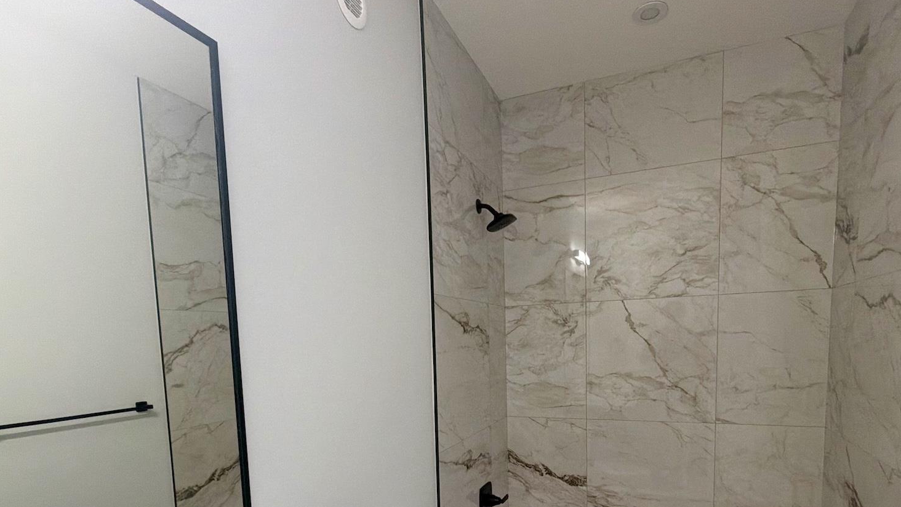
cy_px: 388
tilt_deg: -5.6
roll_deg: +1.9
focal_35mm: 20
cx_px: 480
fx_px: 478
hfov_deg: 86.5
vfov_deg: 53.1
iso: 200
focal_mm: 2.22
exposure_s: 1/120
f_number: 2.2
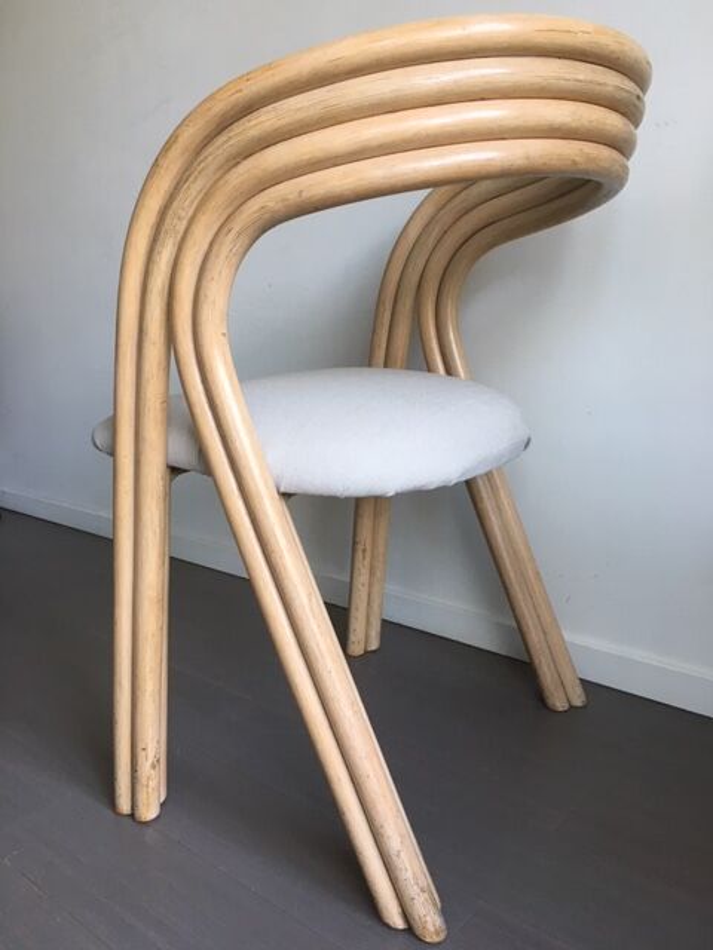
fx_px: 796
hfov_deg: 48.2
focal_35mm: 29
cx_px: 356
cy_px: 475
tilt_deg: -13.6
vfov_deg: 61.7
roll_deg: +1.0
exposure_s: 1/33
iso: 40
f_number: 2.2
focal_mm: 4.15
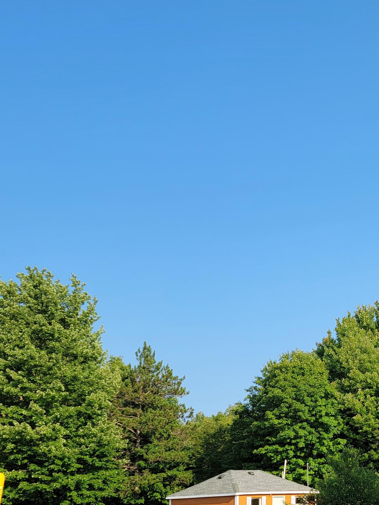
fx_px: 701
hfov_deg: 28.4
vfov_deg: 39.1
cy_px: 343
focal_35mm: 48
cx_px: 378
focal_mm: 6.7
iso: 16
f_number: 1.8
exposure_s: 1/634
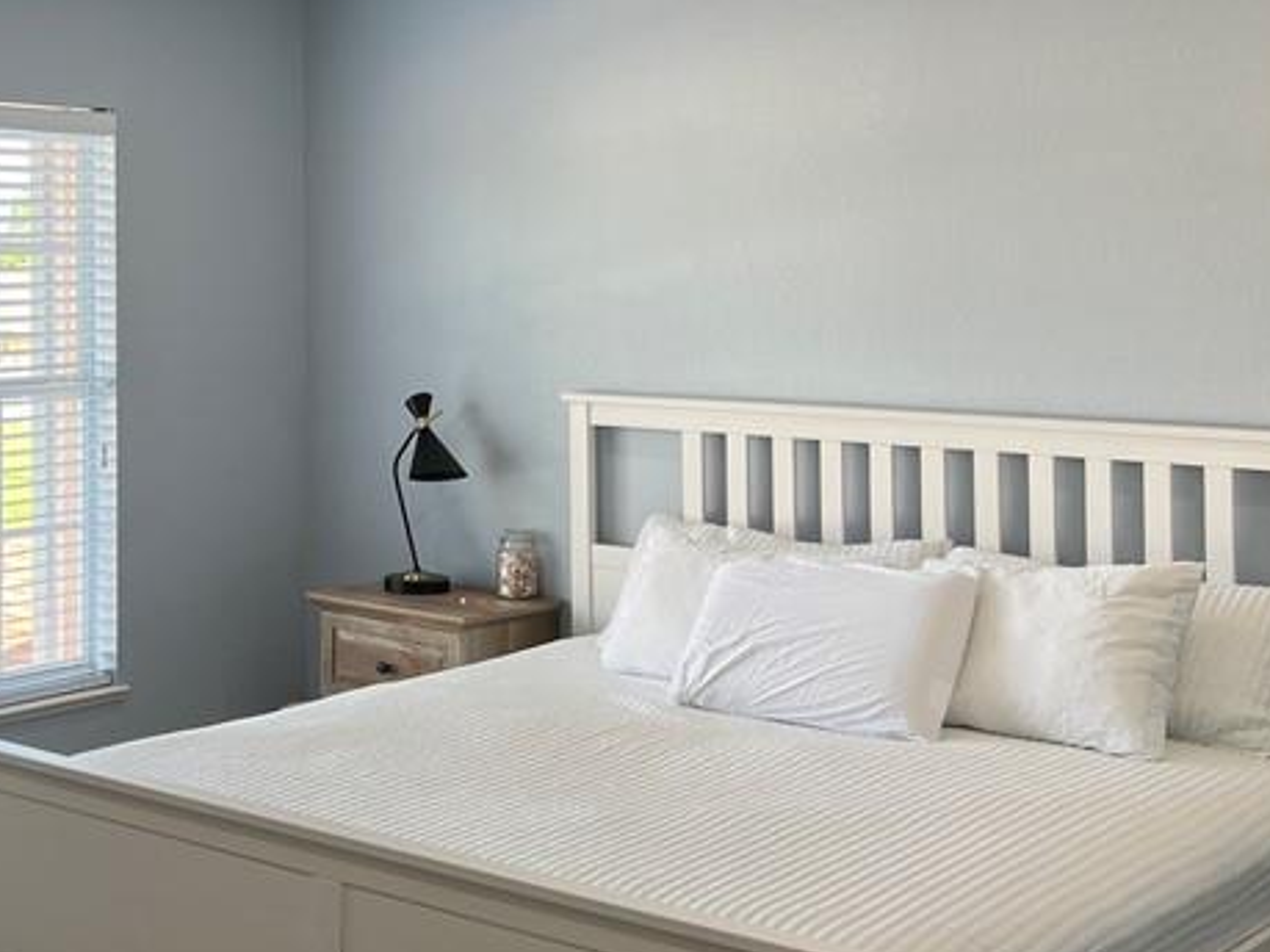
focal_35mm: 58
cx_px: 288
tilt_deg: +0.7
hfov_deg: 32.5
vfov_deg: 24.9
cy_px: 219
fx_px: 2127
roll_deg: +0.0
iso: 50
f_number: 1.5
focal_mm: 5.7
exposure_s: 1/167
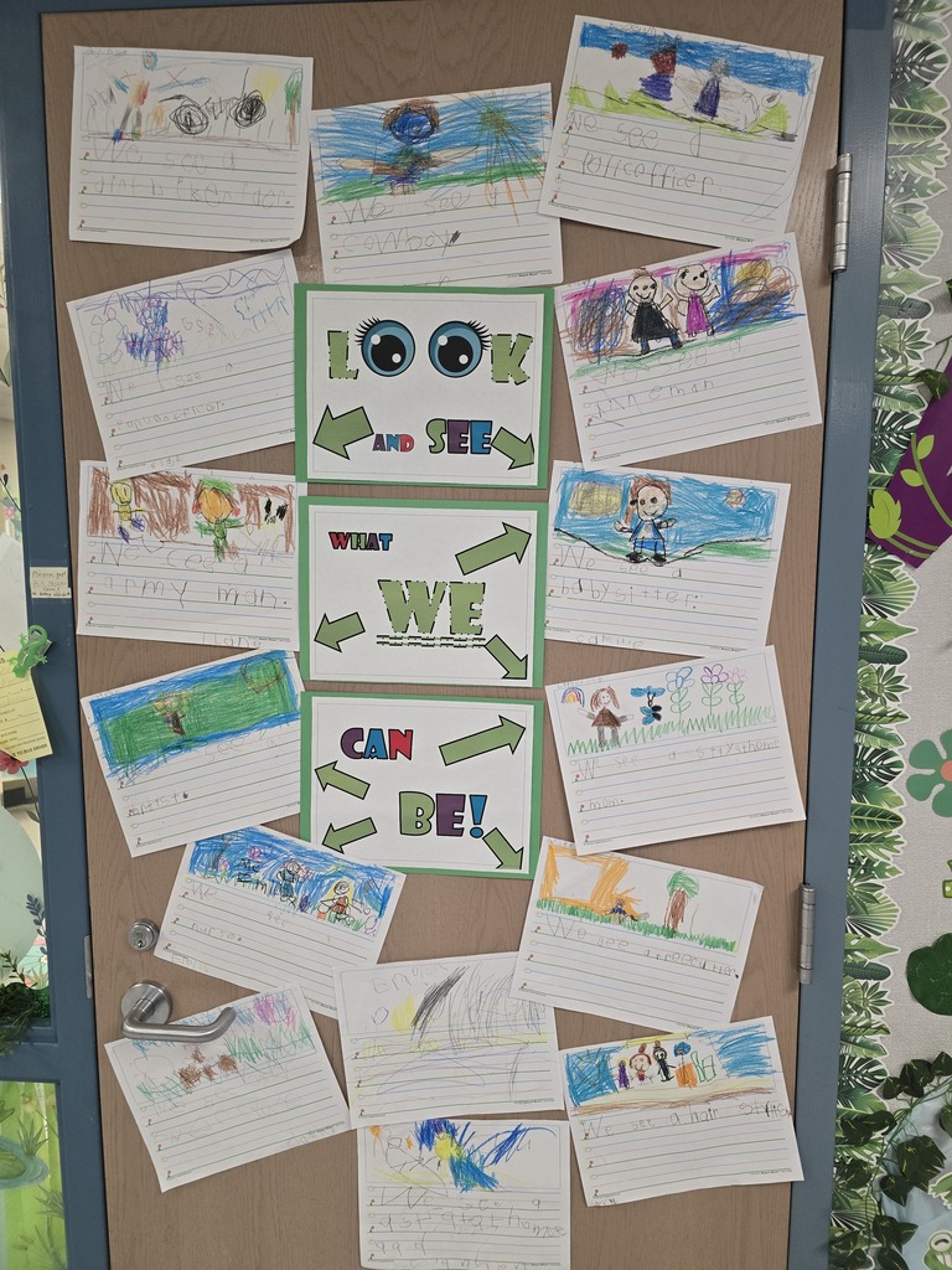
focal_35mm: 23
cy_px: 635
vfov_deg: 73.9
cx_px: 476
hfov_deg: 58.9
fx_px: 843
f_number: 1.7
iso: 320
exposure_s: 1/120
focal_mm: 6.3
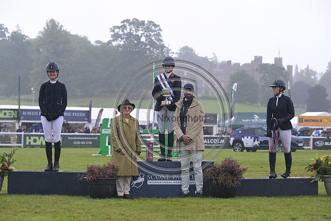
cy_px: 110
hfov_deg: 17.8
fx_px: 1058
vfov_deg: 11.9
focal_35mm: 115
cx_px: 166
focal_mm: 115
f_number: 5
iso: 1100
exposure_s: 1/1000
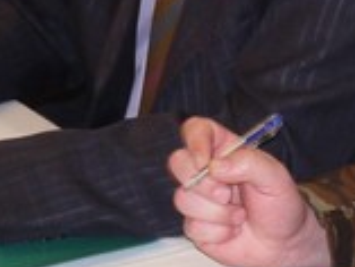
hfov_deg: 7.7
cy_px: -5
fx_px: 2607
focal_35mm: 254
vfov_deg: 5.8
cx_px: 497
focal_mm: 25
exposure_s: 1/8
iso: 640
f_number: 4.9
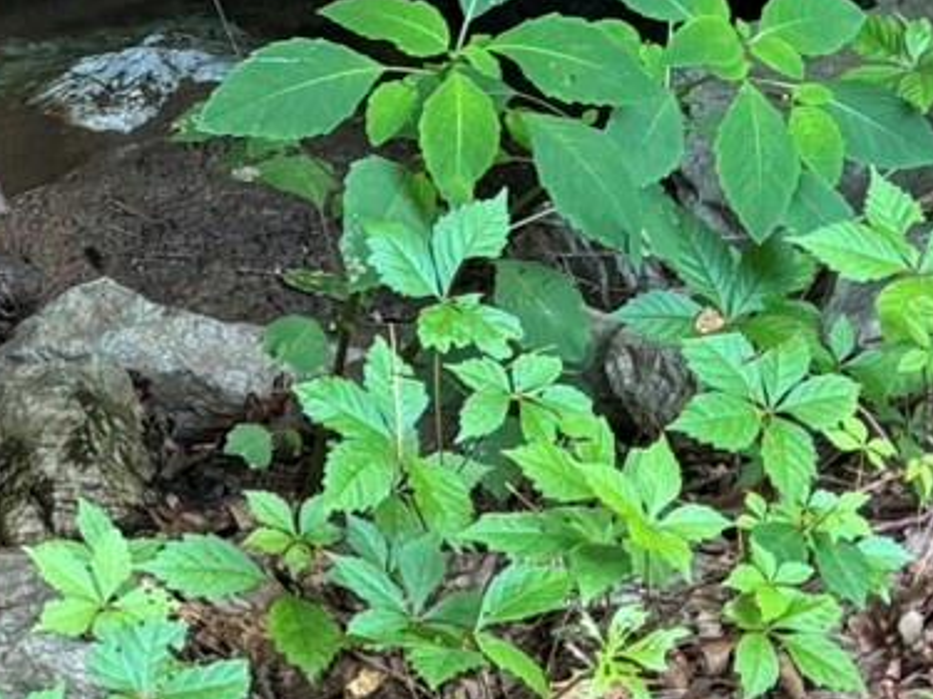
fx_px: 3826
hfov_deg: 12.9
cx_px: -632
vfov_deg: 10.4
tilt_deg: -29.5
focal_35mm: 142
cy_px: 95
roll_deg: -2.7
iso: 125
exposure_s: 1/79
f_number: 1.6
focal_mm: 5.96
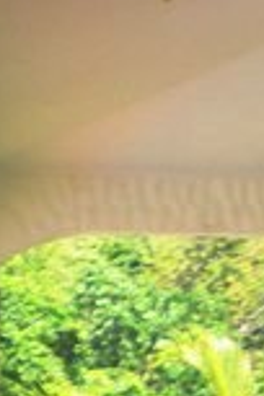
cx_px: 280
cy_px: 691
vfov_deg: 9.5
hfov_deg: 6.6
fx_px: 2266
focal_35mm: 206
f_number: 3.1
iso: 64
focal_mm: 6.3
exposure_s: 1/177
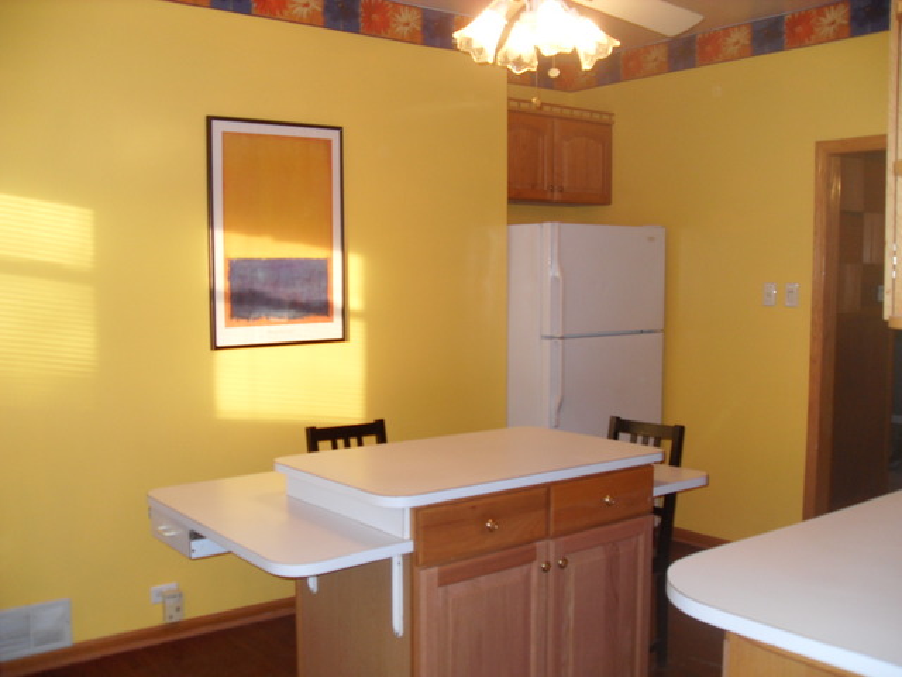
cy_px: 338
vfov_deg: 41.8
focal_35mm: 34
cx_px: 451
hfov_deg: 54.0
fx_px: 886
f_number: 2.8
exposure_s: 1/45
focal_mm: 6.3
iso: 100
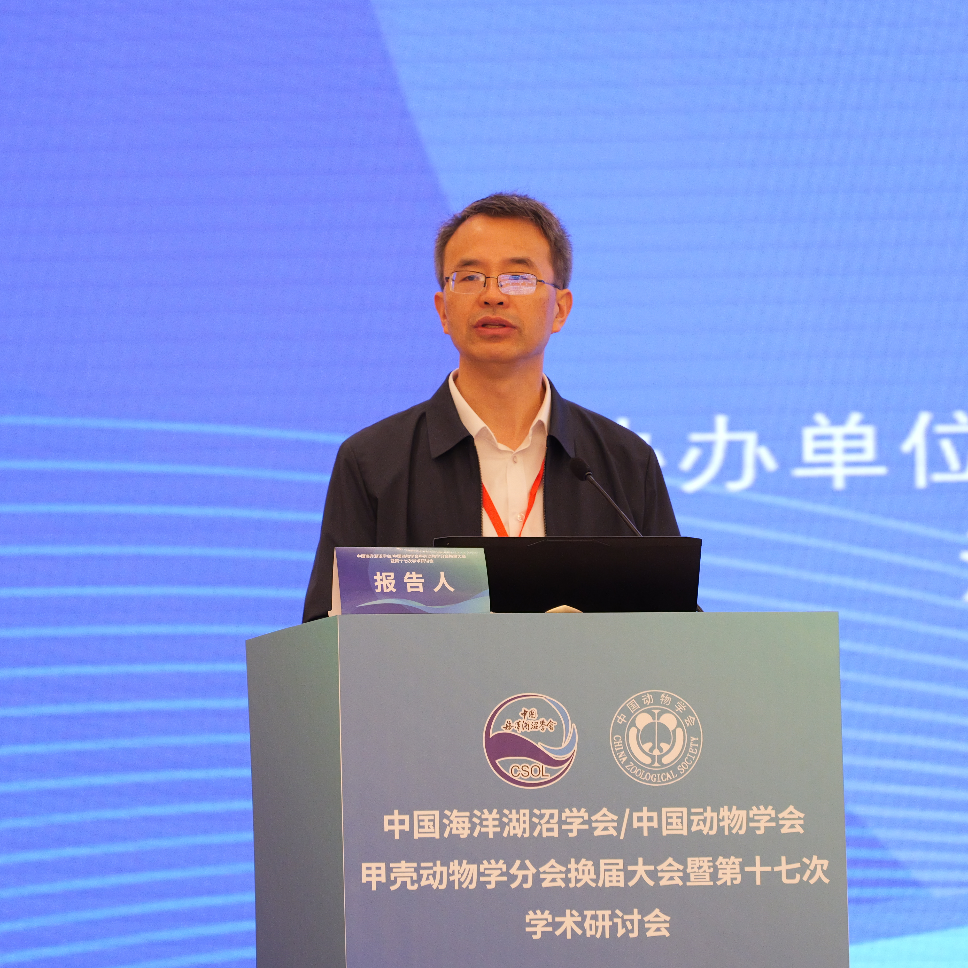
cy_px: 484
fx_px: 10251
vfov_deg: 5.4
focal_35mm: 324
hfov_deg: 5.4
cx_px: 528
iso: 5000
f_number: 5.5
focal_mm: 254
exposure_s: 1/320
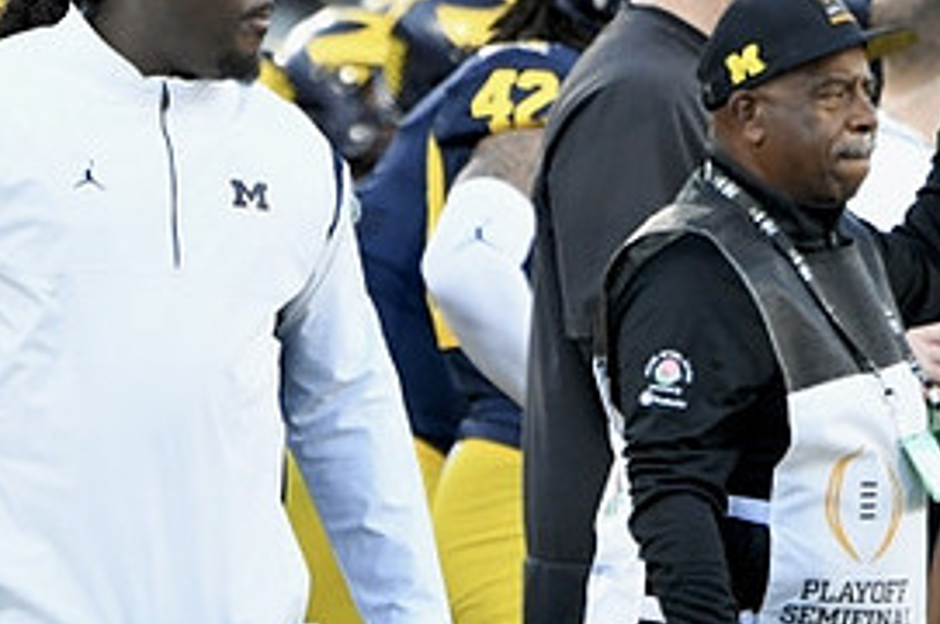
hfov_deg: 2.1
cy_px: 333
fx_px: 25949
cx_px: 142
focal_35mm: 995
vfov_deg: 1.4
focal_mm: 310
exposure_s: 1/640
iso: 2000
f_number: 5.6
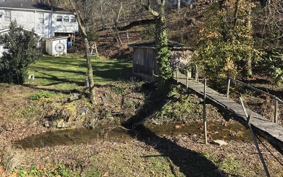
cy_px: 49
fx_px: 270
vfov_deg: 35.6
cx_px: 131
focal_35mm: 35
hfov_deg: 55.3
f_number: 1.7
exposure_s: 1/2456
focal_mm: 6.3
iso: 80
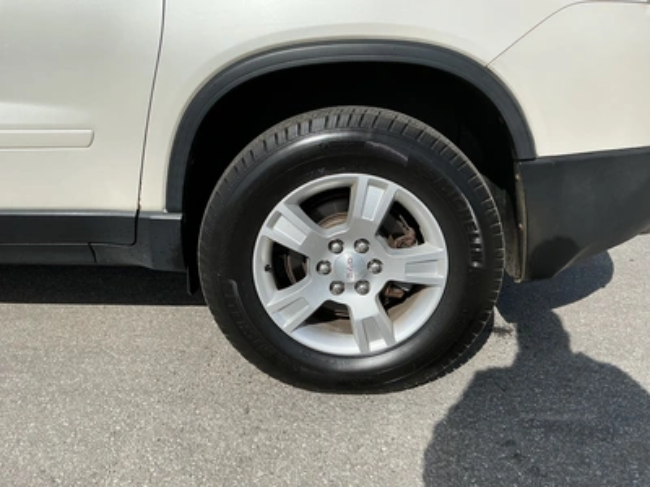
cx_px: 325
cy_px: 244
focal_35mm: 28
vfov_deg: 49.7
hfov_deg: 63.4
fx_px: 526
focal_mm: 3
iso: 25
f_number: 1.8
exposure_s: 1/2801
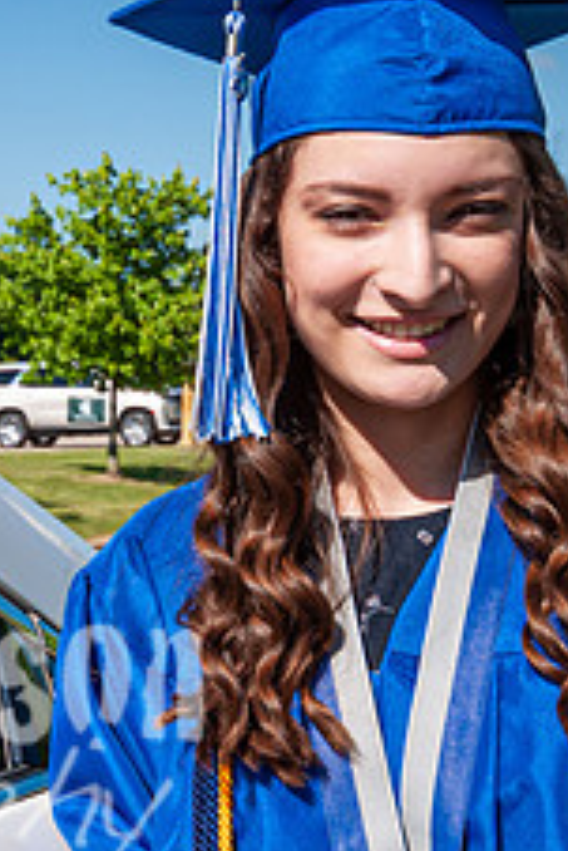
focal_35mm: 91
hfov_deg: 14.6
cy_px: 506
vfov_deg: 22.3
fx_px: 2150
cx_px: -81
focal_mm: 22
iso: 200
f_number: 9
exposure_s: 1/320
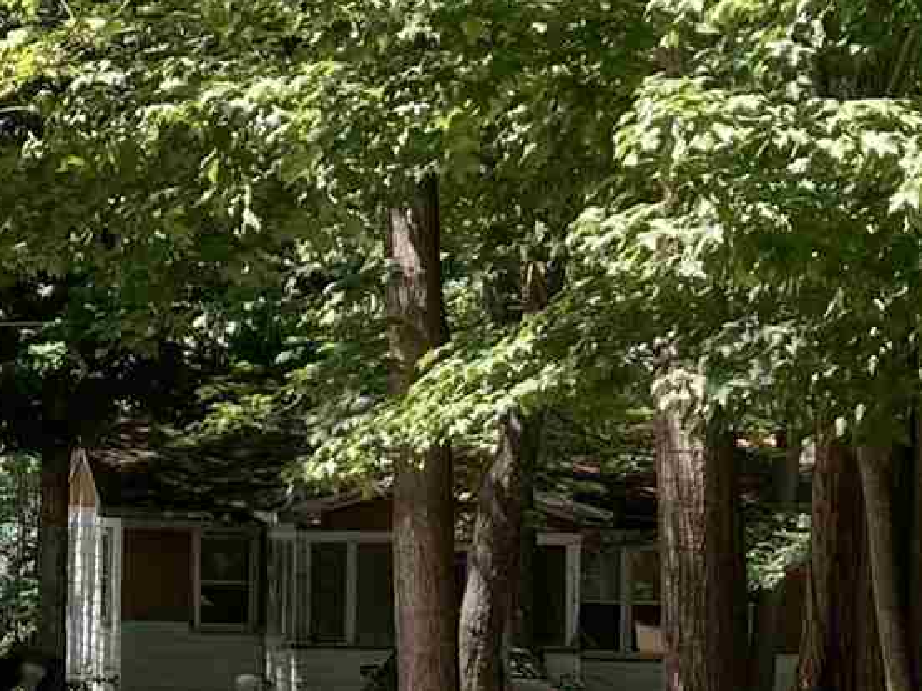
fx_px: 4128
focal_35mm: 155
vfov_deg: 9.6
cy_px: 500
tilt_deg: +1.5
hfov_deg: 11.9
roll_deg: -1.2
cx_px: -676
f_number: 1.8
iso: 20
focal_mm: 3.99
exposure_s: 1/337
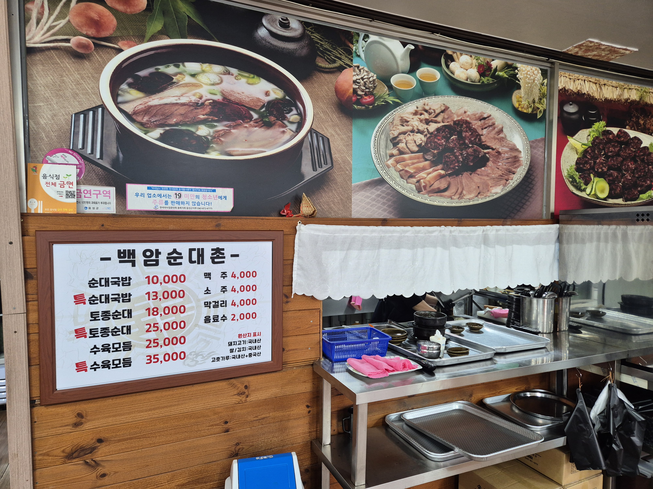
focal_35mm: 23
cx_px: 326
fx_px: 434
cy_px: 244
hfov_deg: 73.9
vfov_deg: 58.9
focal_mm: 5.4
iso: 250
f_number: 1.8
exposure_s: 1/120
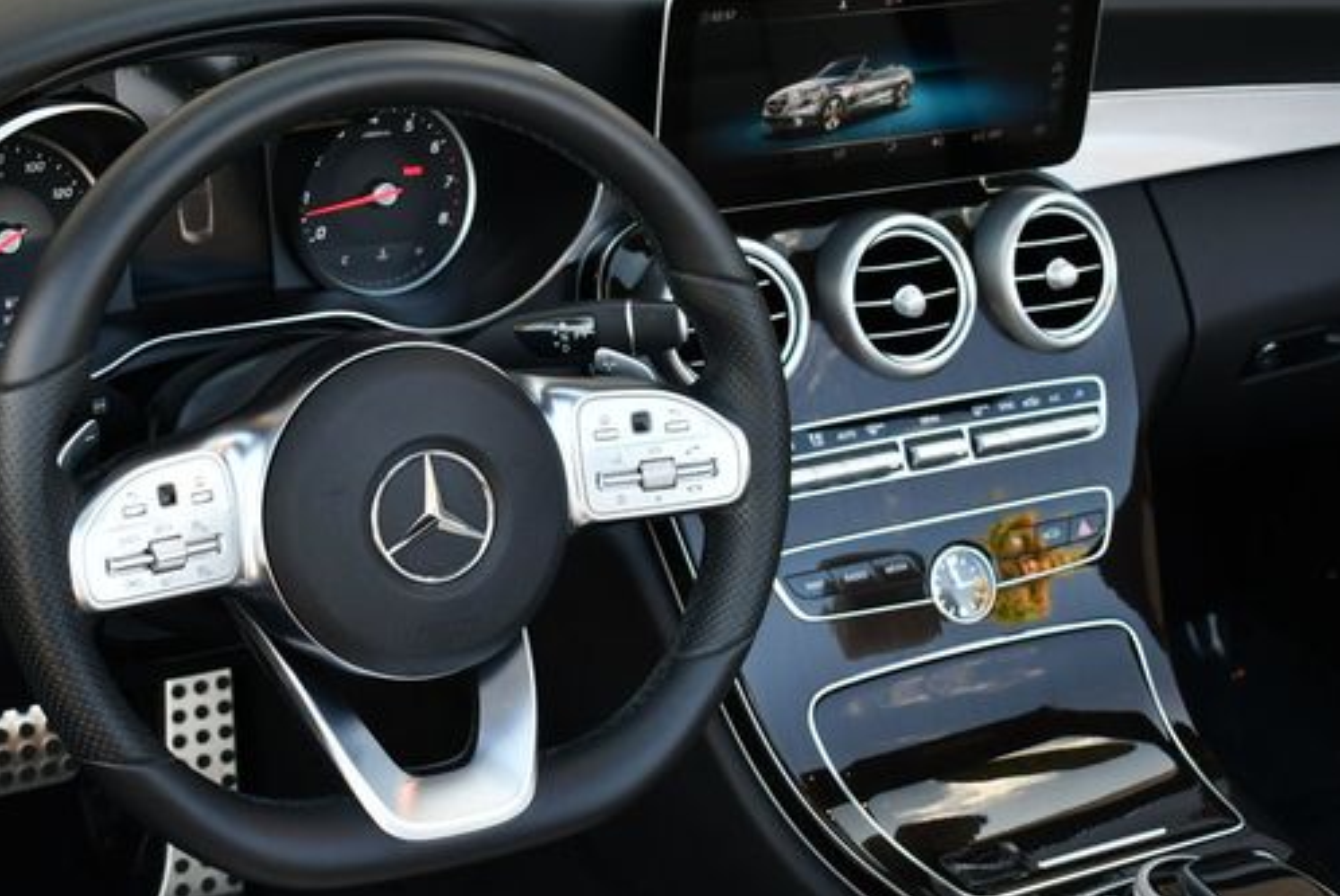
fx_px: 2682
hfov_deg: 28.0
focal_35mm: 72
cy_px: 465
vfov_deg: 19.0
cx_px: 557
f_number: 4.2
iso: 450
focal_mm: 28
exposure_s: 1/250
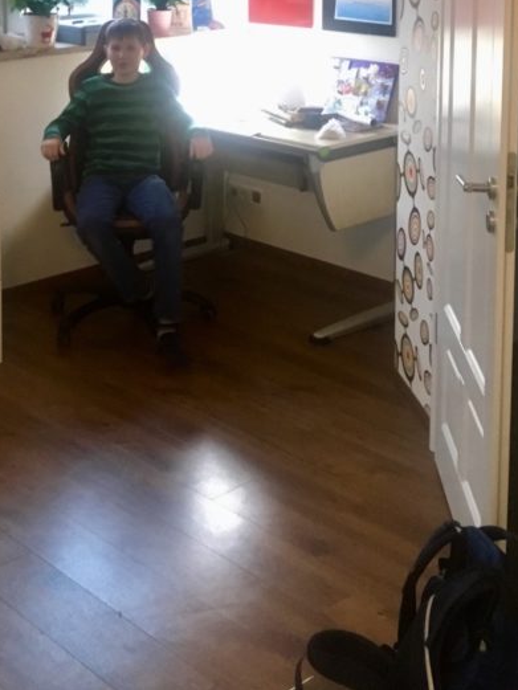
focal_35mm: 57
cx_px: 123
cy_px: 16
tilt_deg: -7.1
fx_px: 1137
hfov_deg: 25.3
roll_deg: +0.3
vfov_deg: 31.5
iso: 200
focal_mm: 4.15
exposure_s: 1/25
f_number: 2.2
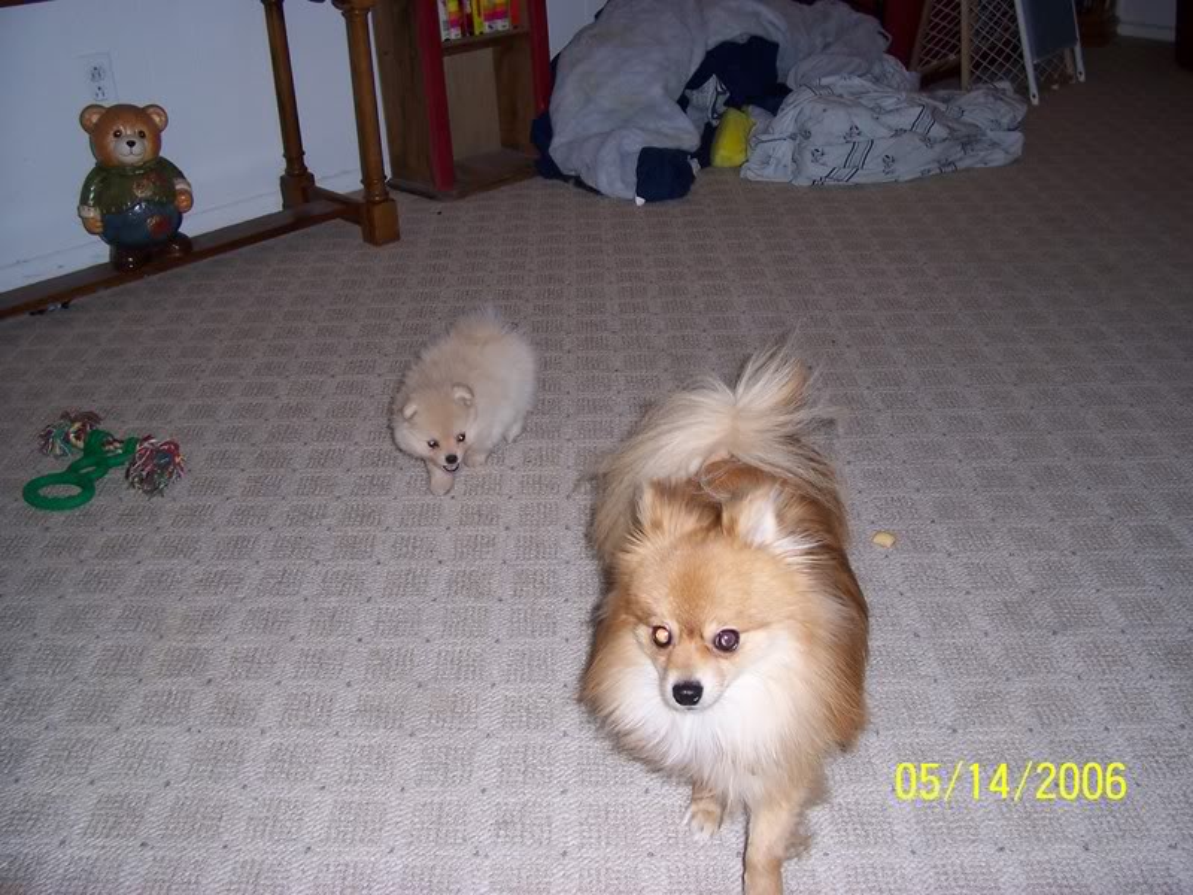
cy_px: 448
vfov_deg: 41.8
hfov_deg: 54.0
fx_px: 1172
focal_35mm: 34
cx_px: 596
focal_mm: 5.6
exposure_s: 1/60
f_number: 2.7
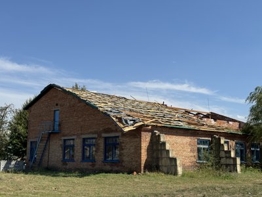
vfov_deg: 30.3
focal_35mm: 48
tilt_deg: +9.3
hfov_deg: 39.7
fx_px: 363
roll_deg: -0.5
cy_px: 98
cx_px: 131
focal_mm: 6.76
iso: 64
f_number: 1.78
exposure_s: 1/7092
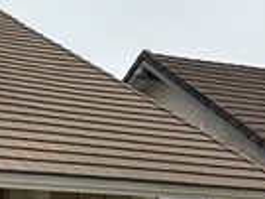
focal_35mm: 106
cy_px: 363
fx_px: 811
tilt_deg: -5.0
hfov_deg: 16.7
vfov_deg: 12.7
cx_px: -145
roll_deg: +0.1
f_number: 2.2
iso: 40
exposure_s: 1/622
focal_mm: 2.22
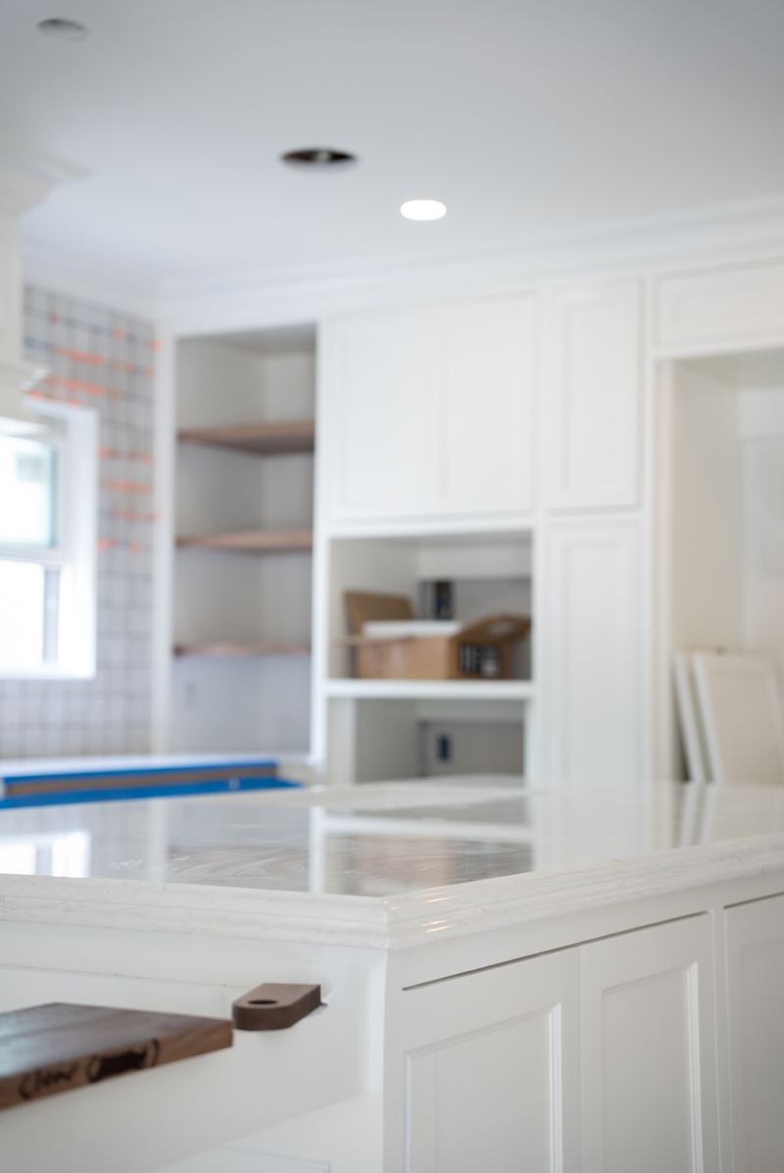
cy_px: 586
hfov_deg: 24.8
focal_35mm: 55
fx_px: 1784
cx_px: 392
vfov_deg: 36.4
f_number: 2.8
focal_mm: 54.7
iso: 500
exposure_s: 1/60
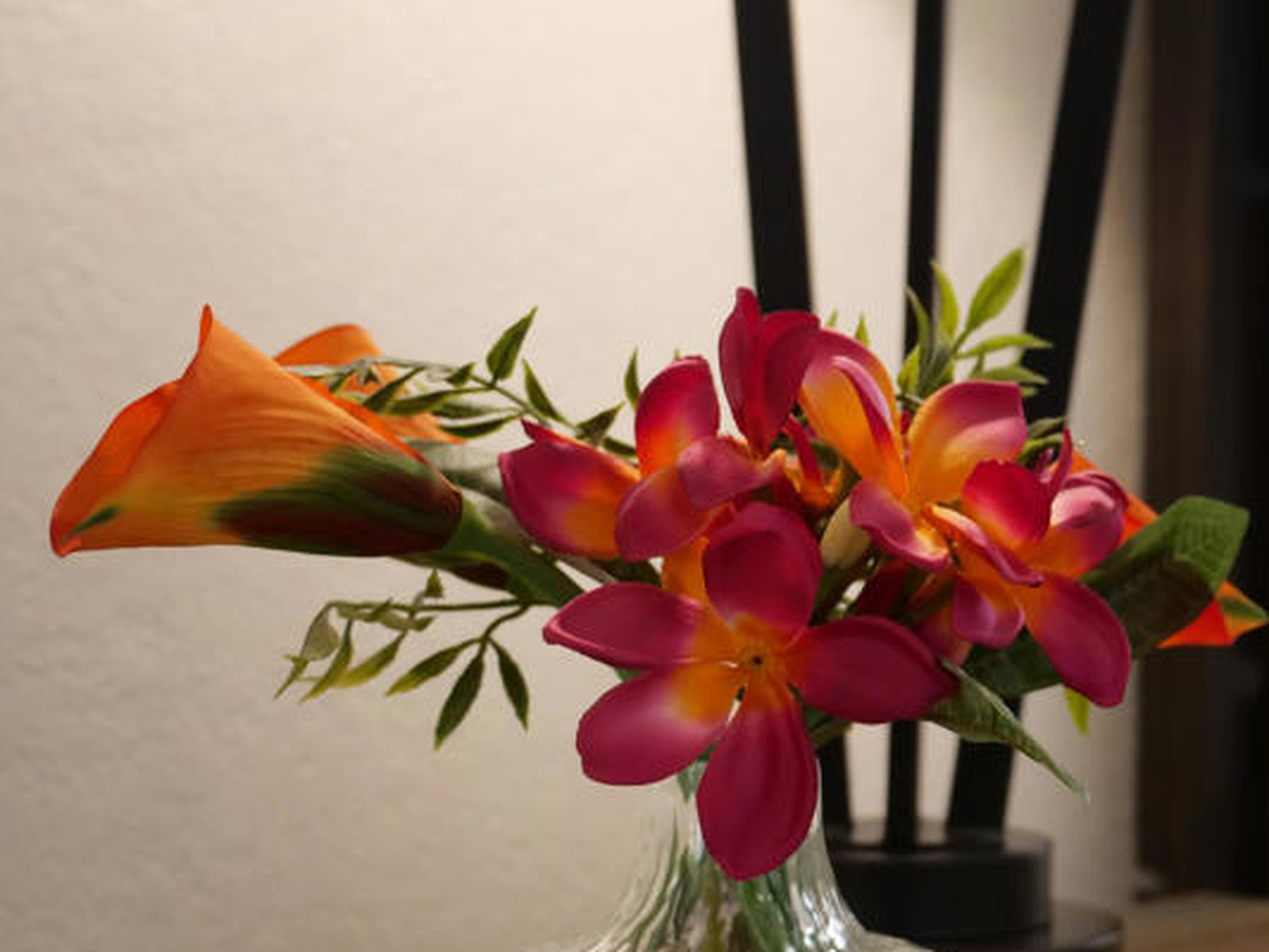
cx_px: 1109
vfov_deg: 20.1
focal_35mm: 73
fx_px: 2677
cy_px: 607
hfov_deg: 25.9
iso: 320
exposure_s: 1/60
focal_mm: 19
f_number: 2.8
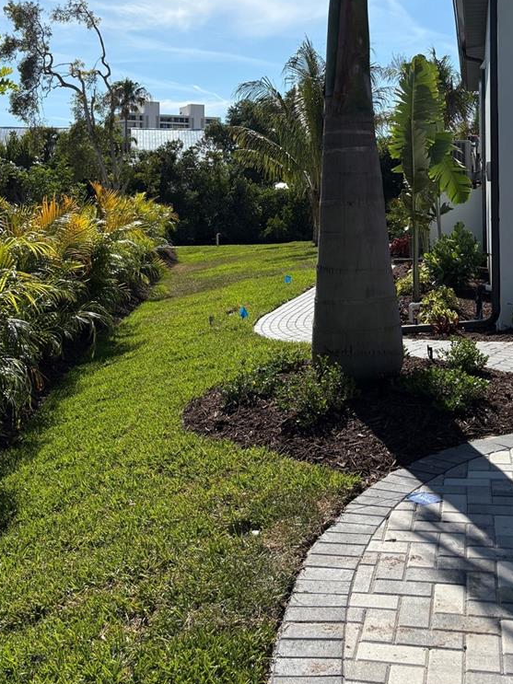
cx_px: 239
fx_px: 830
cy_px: 172
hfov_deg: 34.3
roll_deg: -0.2
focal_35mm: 42
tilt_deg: +1.8
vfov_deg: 43.4
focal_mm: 5.96
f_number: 1.6
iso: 50
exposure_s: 1/6993
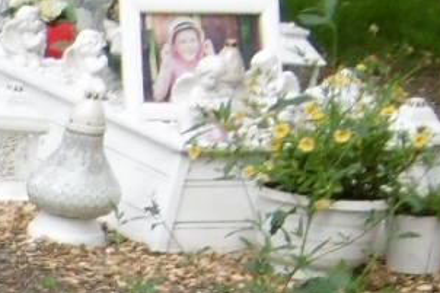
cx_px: -801
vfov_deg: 5.0
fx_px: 3274
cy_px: 650
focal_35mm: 268
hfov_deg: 7.0
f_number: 3.7
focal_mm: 6.8
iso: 100
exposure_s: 1/125
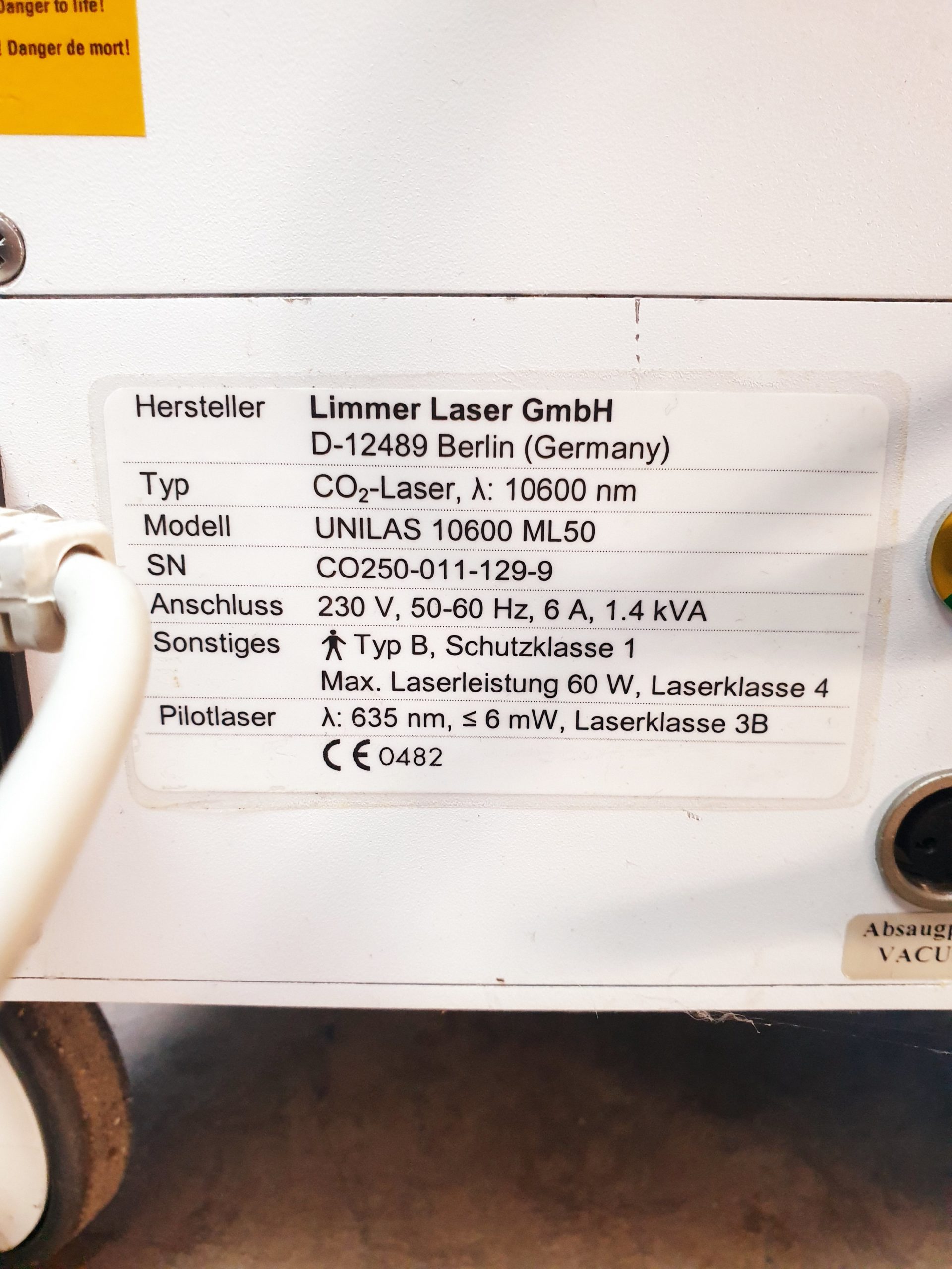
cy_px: 634
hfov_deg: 53.1
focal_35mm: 26
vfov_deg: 67.3
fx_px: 953
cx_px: 476
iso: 320
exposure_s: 1/50
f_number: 2.4
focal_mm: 4.3
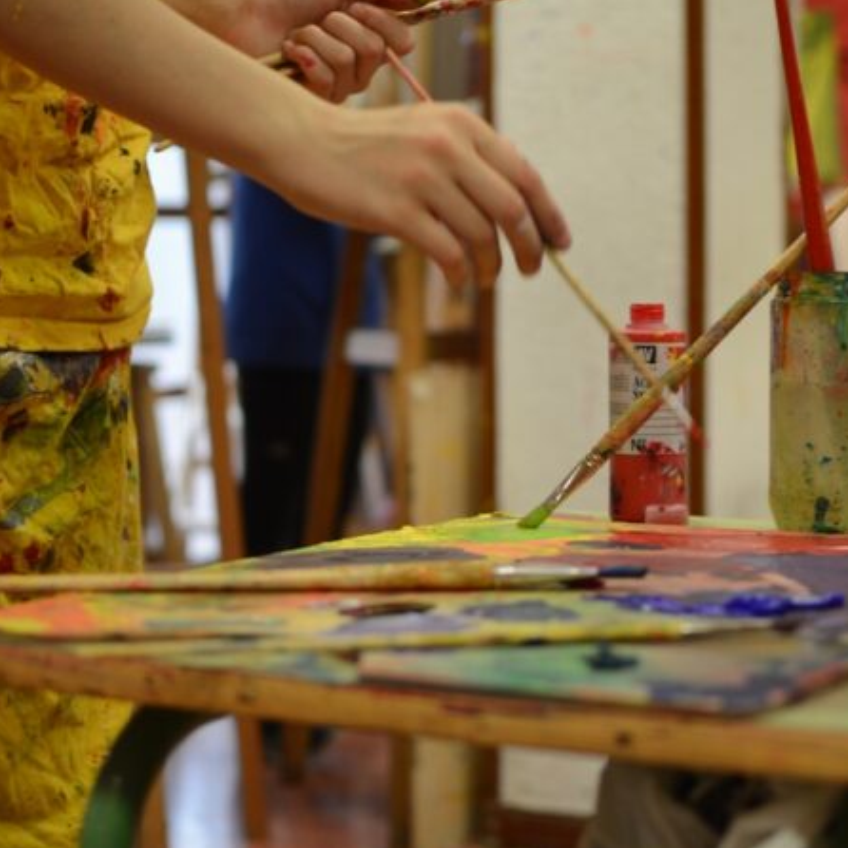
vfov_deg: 22.5
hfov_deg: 22.5
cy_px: 387
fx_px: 2127
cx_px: 540
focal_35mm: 77
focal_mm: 35
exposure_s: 1/125
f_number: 2
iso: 200
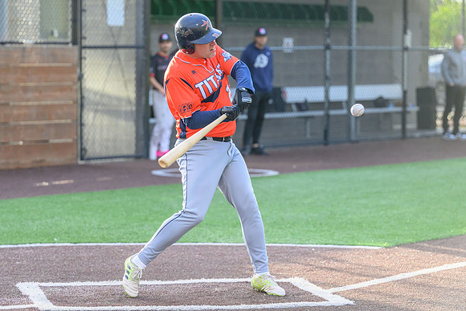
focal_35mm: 150
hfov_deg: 13.7
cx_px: 192
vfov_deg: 9.2
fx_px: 1939
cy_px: 146
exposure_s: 1/2000
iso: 1800
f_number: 2.8
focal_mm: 110
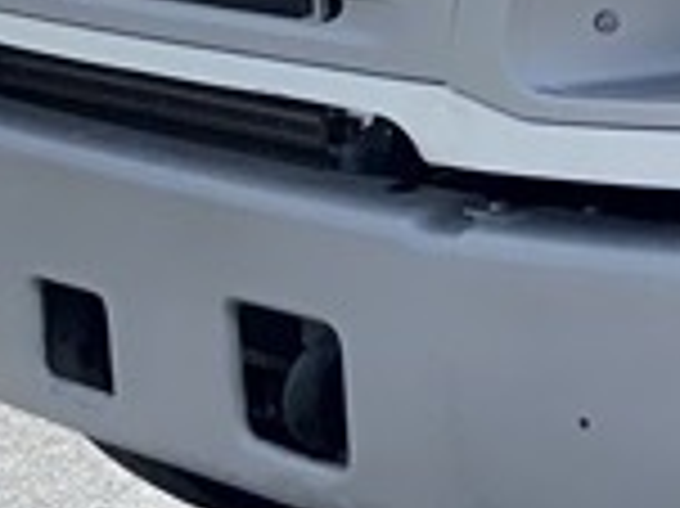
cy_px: -387
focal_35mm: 163
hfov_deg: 10.1
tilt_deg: -4.9
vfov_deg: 8.7
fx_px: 3199
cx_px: 1797
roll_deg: +0.7
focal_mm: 6.86
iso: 80
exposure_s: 1/8929
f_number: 1.78
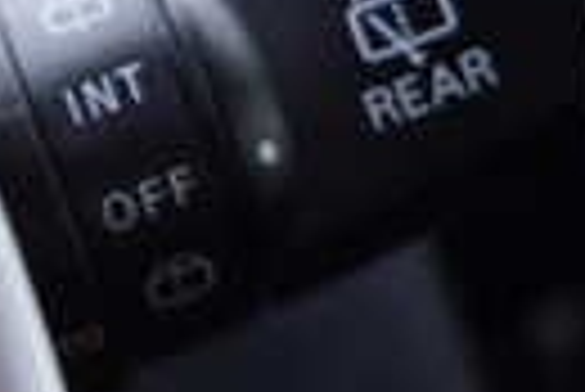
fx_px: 2473
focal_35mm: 152
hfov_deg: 13.2
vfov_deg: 9.0
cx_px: -99
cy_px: 282
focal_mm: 24
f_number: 2.8
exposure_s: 1/40
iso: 160
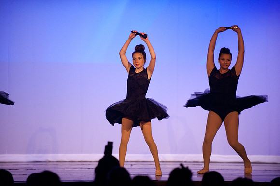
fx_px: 1555
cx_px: 140
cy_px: 93
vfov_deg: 6.9
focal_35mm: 200
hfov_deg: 10.3
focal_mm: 200
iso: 3200
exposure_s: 1/200
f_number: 2.8
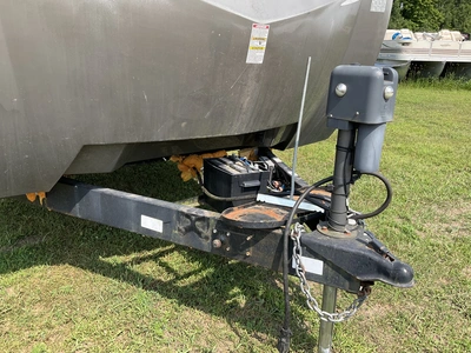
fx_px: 395
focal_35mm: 29
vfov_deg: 48.2
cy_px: 176
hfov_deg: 61.7
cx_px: 236
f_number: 1.8
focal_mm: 3
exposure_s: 1/770
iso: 25
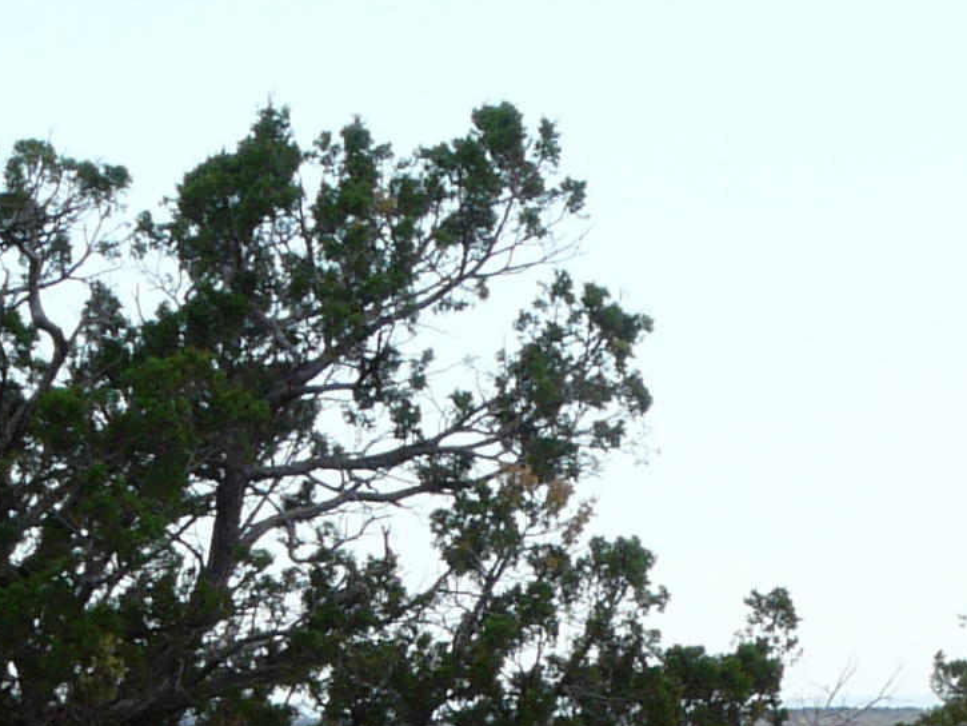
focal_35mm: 360
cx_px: 1833
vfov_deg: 4.1
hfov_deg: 5.4
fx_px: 10058
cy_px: 1336
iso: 100
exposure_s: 1/200
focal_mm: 14.3
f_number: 5.6
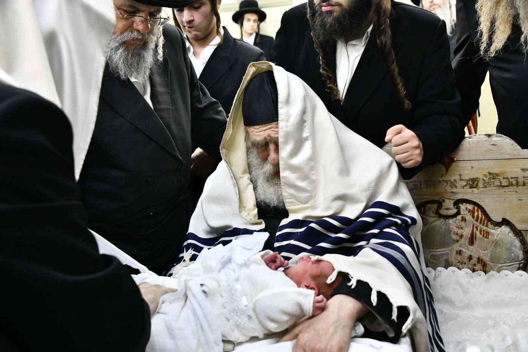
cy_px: 176
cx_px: 264
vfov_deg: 33.4
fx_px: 587
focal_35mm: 40
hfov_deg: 48.5
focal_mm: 40
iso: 2000
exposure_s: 1/250
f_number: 5.6
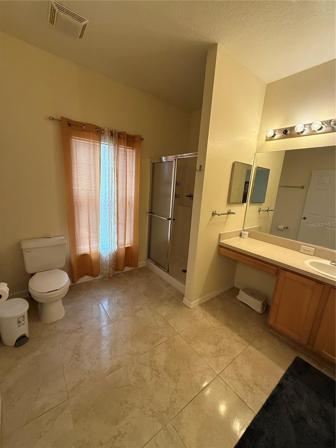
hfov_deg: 85.7
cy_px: 224
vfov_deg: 102.1
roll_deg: -4.6
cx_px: 168
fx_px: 181
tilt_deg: -12.1
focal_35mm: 14
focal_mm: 2.22
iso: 320
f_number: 2.2
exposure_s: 1/60
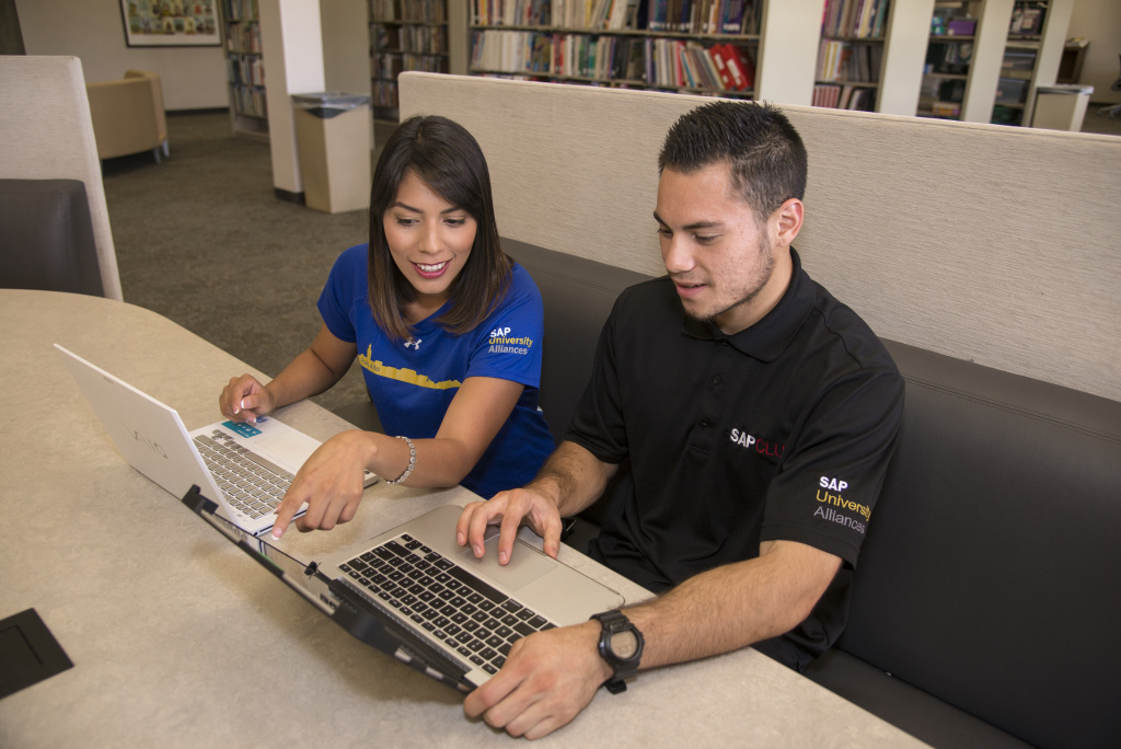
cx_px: 560
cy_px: 374
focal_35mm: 30
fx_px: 935
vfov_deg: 43.7
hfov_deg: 61.9
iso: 800
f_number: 4
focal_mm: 30
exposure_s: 1/200
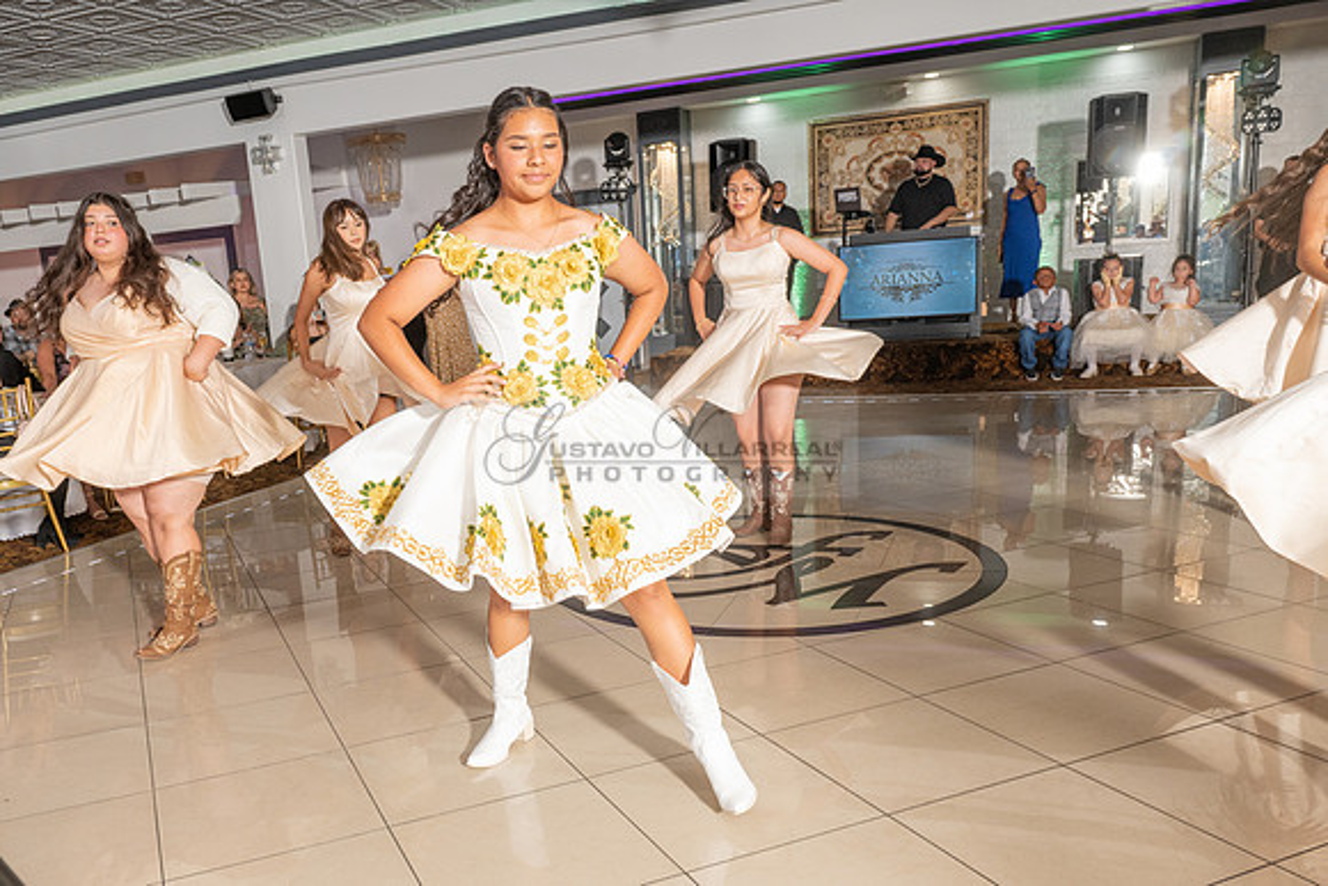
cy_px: 543
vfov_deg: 44.1
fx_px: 1086
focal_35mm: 29
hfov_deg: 62.2
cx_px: 514
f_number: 7.1
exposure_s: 1/200
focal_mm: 24
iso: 800
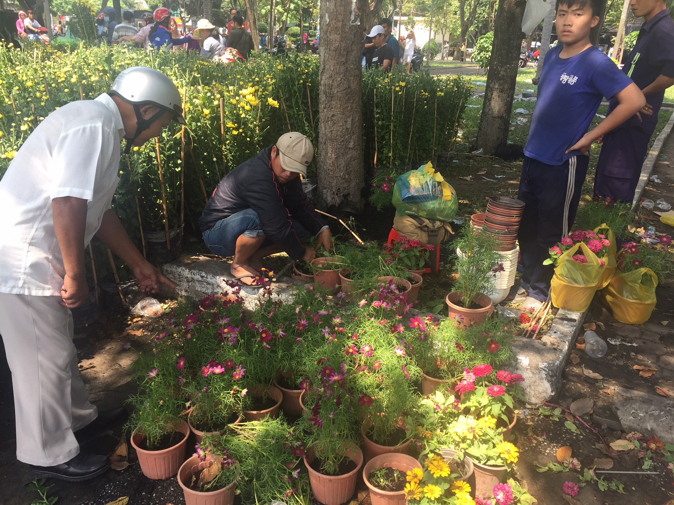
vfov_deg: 48.2
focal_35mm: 29
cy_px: 252
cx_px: 337
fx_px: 565
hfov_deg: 61.7
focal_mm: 4.15
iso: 32
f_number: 2.2
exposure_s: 1/267
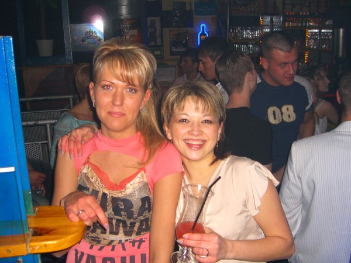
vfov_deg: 37.7
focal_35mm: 38
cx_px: 176
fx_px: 385
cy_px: 132
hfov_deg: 49.0
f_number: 2.8
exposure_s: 1/60
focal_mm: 7.9
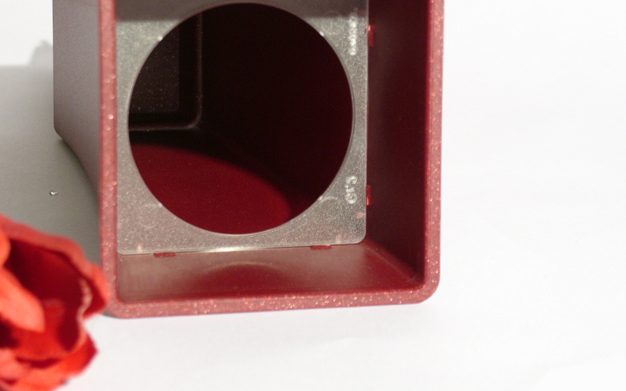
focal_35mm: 132
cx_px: 196
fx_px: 2252
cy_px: 159
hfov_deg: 15.8
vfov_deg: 9.9
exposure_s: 1/100
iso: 100
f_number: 3.6
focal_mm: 22.5
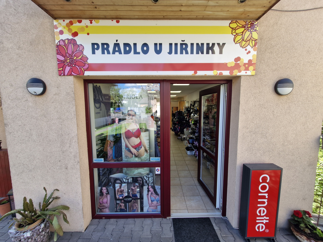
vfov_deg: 89.9
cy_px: 121
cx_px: 162
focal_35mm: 13
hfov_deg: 106.2
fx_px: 121
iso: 50
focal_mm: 1.74
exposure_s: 1/193
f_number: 2.2
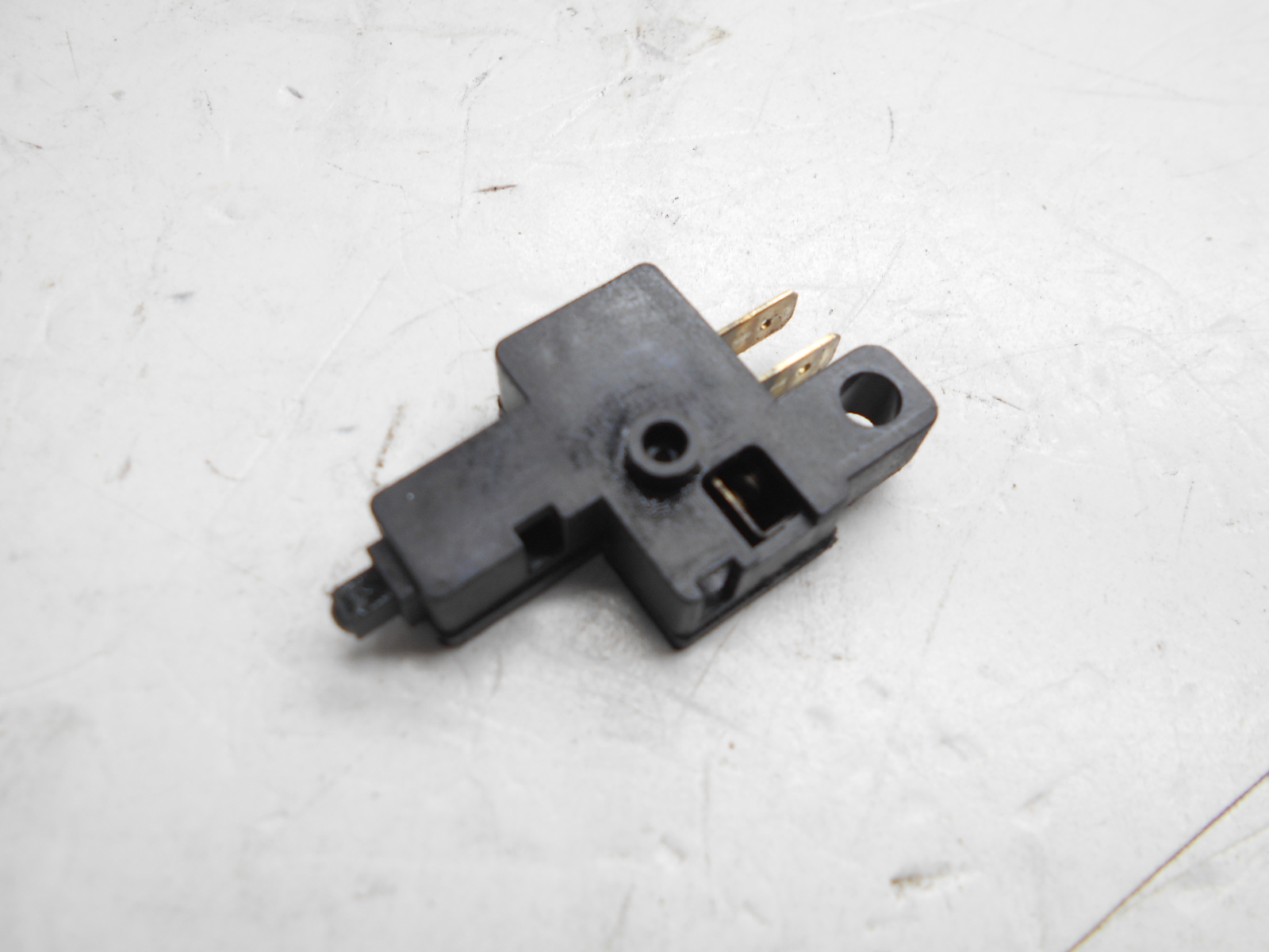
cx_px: 634
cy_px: 476
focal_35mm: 26
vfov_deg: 53.1
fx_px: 953
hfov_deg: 67.3
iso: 80
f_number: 3.2
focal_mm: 4.6
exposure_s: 1/30
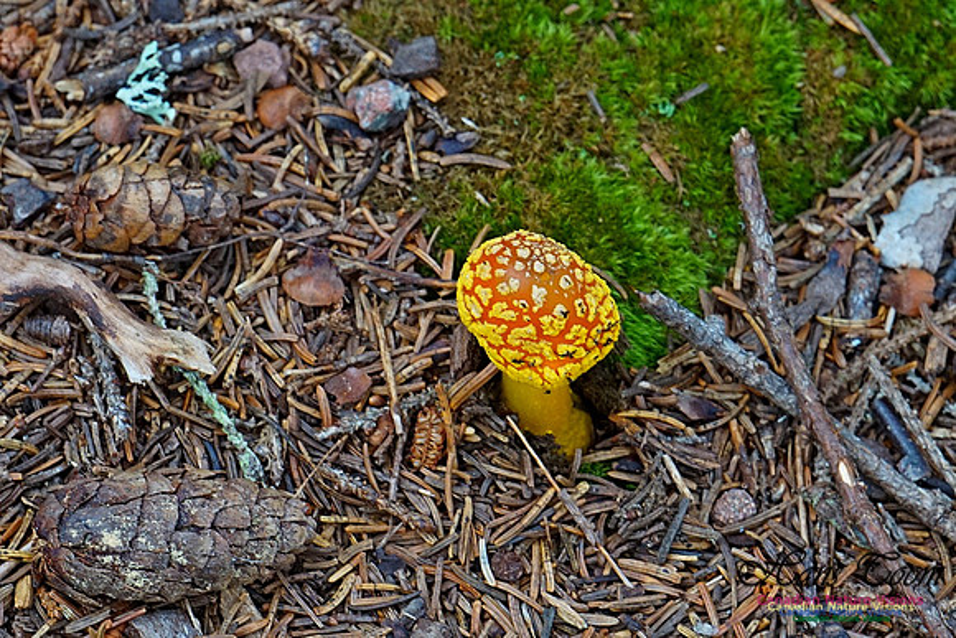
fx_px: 8367
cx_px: 478
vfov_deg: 4.4
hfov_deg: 6.5
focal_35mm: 315
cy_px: 319
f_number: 13
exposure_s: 1/50
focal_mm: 210
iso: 1000
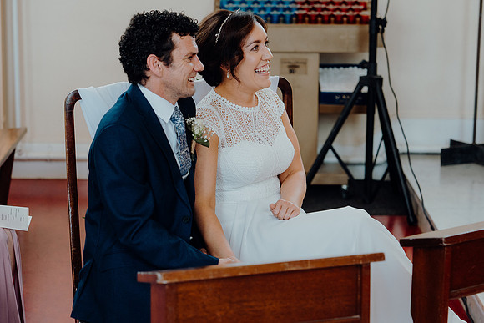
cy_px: 162
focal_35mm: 105
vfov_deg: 13.0
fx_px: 1412
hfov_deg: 19.5
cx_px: 242
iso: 640
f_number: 2.8
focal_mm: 70
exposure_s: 1/200
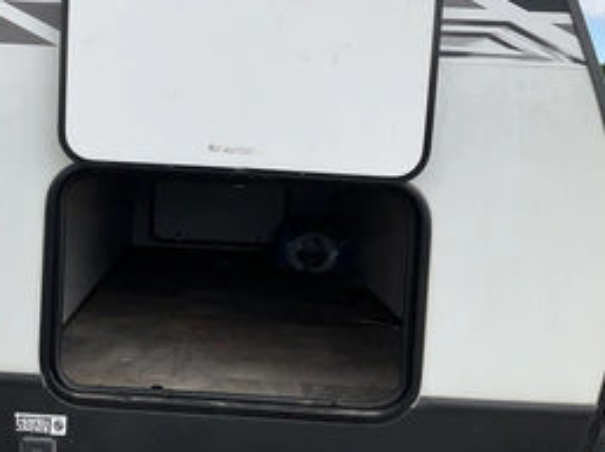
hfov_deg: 41.5
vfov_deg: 32.1
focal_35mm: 45
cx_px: 192
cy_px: 194
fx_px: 786
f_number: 1.8
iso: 25
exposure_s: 1/1577
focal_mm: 3
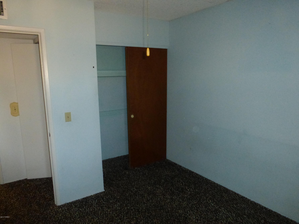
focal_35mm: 25
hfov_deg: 69.4
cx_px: 150
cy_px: 112
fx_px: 216
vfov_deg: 54.9
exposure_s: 1/20
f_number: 3.3
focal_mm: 4.3
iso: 800
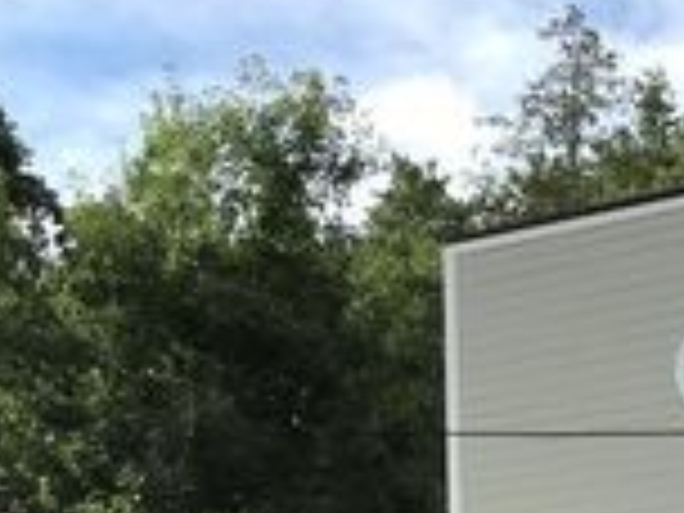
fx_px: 1818
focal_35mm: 92
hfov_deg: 21.3
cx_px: 387
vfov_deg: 15.2
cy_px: 704
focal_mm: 3.99
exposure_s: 1/1570
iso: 20
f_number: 1.8
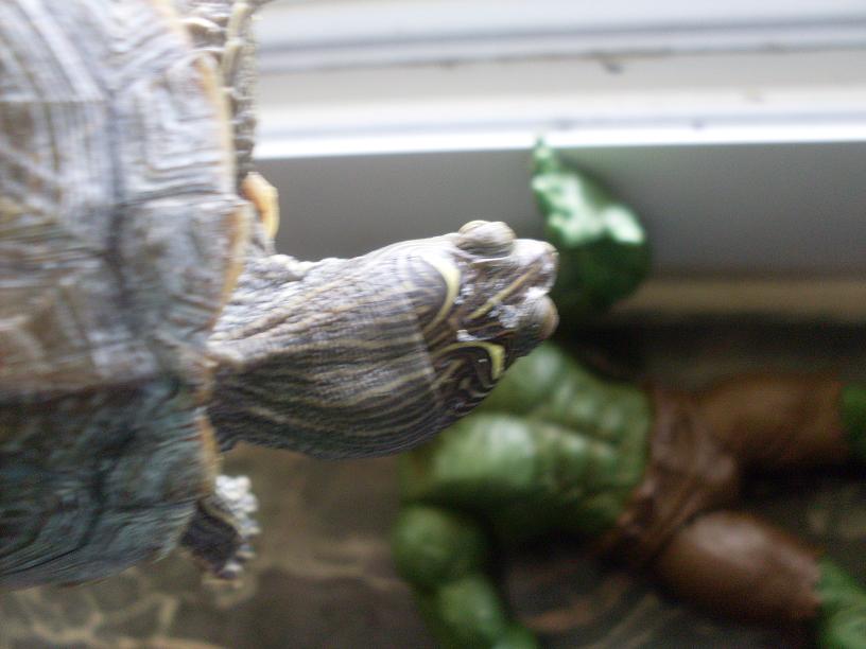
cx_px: 433
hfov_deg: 49.0
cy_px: 324
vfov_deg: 37.7
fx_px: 951
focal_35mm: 38
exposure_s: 1/45
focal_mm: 6.3
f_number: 2.8
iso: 120
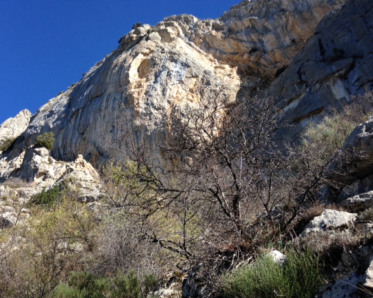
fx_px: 386
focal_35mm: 35
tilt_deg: +47.1
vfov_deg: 42.2
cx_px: 172
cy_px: 149
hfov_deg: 51.5
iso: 50
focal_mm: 4.12
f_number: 2.4
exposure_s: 1/874
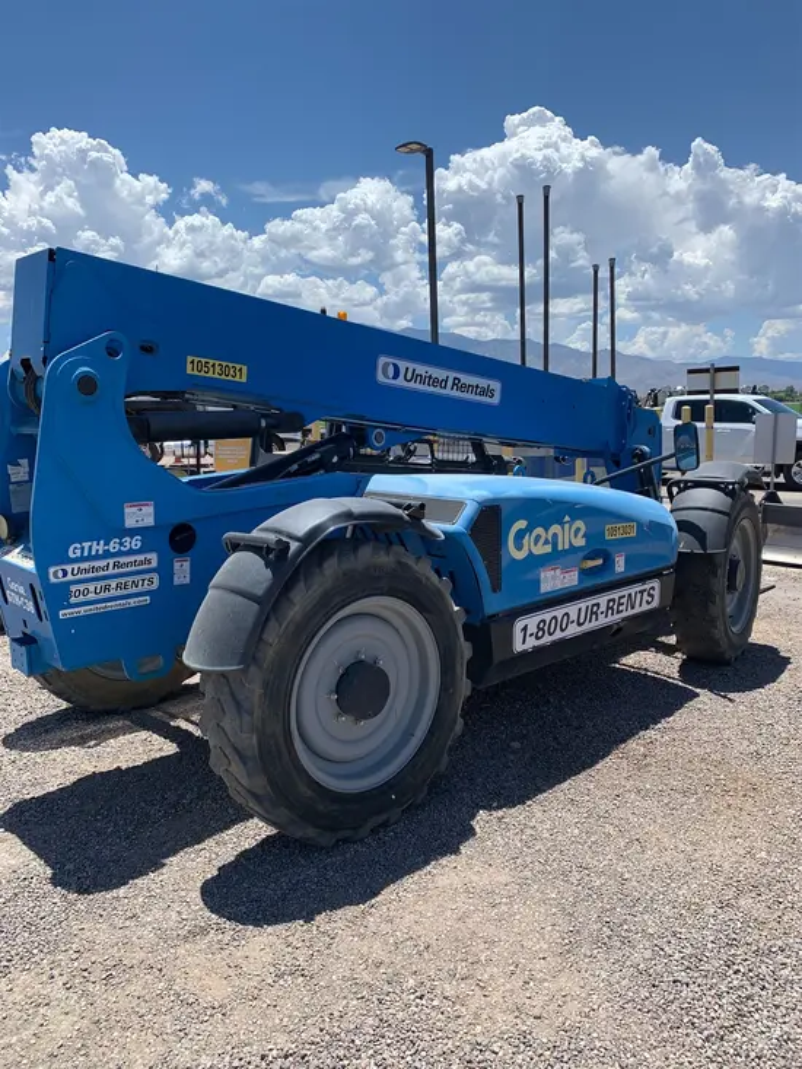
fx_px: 803
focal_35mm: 26
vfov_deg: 67.3
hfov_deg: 53.1
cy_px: 534
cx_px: 401
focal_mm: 4.25
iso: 25
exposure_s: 1/2309
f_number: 1.8
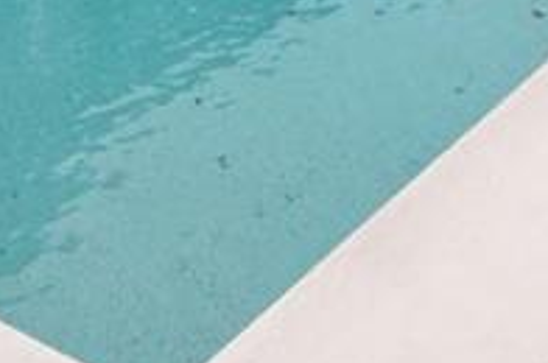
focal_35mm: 90
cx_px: 285
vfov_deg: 11.8
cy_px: -551
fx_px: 1372
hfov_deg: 22.6
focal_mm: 11.5
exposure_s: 1/125
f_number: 16
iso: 200
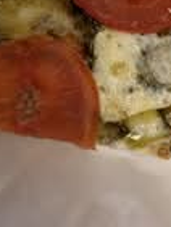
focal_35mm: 125
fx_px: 822
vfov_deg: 15.4
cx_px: 123
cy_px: -20
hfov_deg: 11.9
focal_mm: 6.76
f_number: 1.78
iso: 80
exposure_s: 1/120
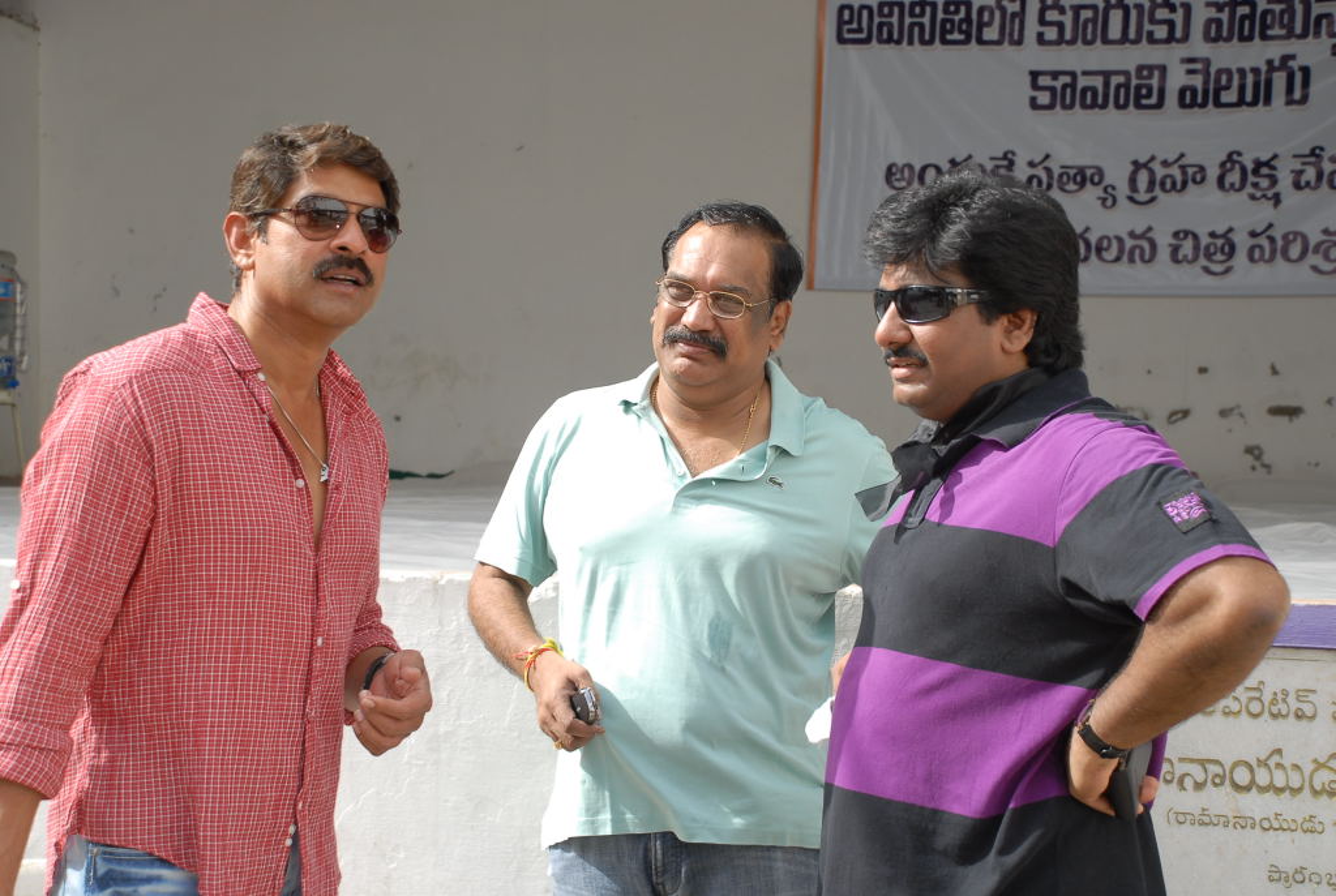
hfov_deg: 30.5
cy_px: 448
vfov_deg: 20.7
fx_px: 2454
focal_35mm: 66
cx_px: 668
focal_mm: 44
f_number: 5.6
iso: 200
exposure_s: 1/250
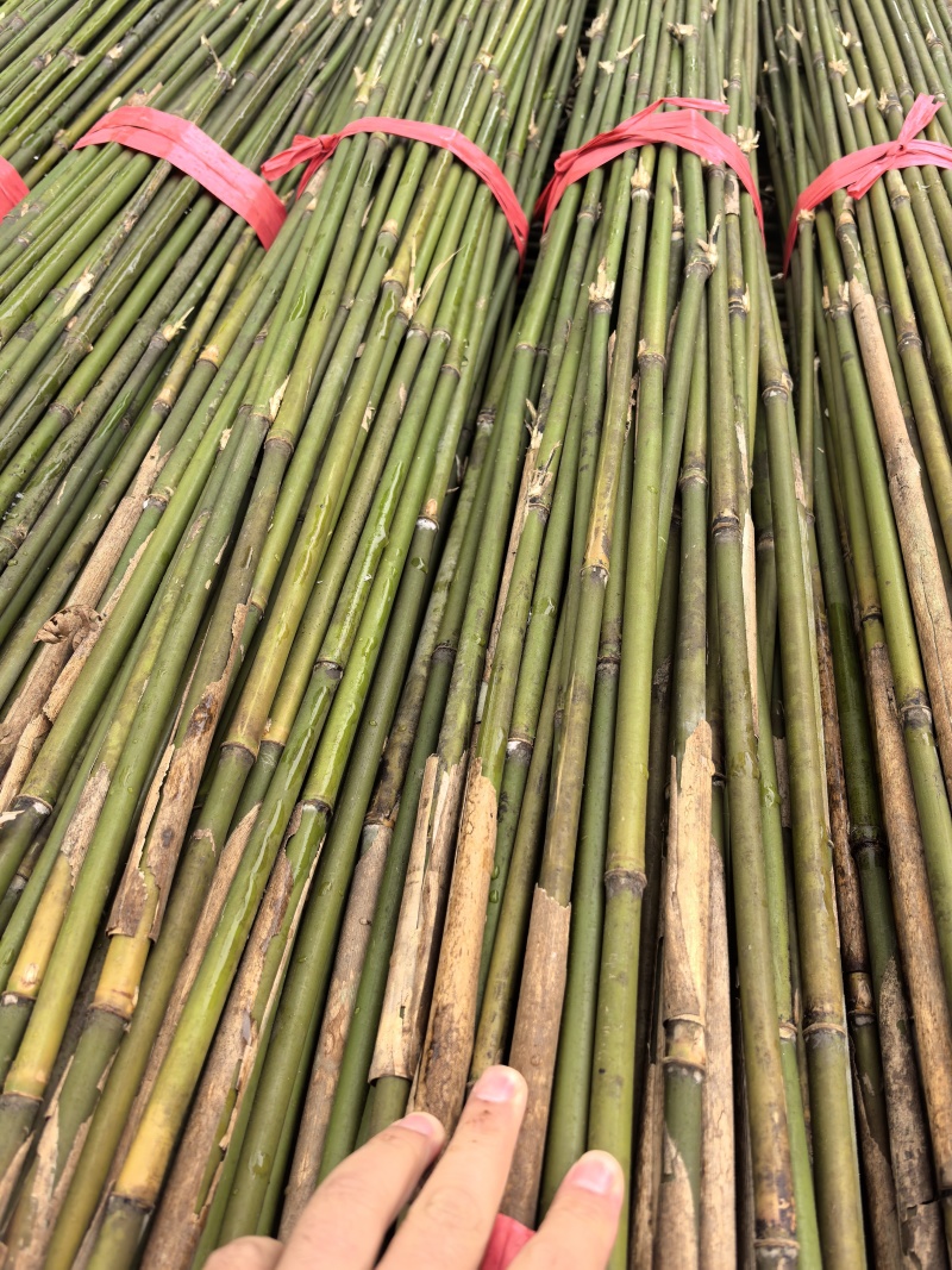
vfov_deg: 65.3
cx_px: 476
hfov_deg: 51.3
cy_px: 635
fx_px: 990
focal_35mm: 27
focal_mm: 6.98
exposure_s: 1/100
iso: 160
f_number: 2
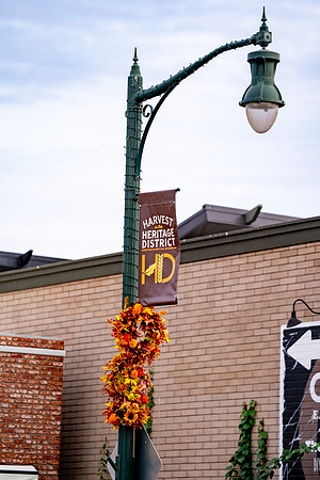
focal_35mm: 167
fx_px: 2226
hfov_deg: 8.2
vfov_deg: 12.3
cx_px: 160
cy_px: 240
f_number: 2.8
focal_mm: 167
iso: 200
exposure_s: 1/250
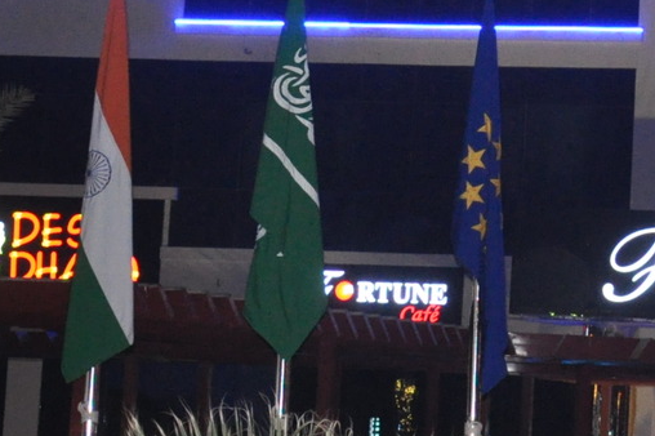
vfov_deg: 9.4
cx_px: 883
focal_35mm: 145
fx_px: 2636
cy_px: 79
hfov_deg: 13.6
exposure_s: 1/60
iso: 1600
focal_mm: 24
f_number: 5
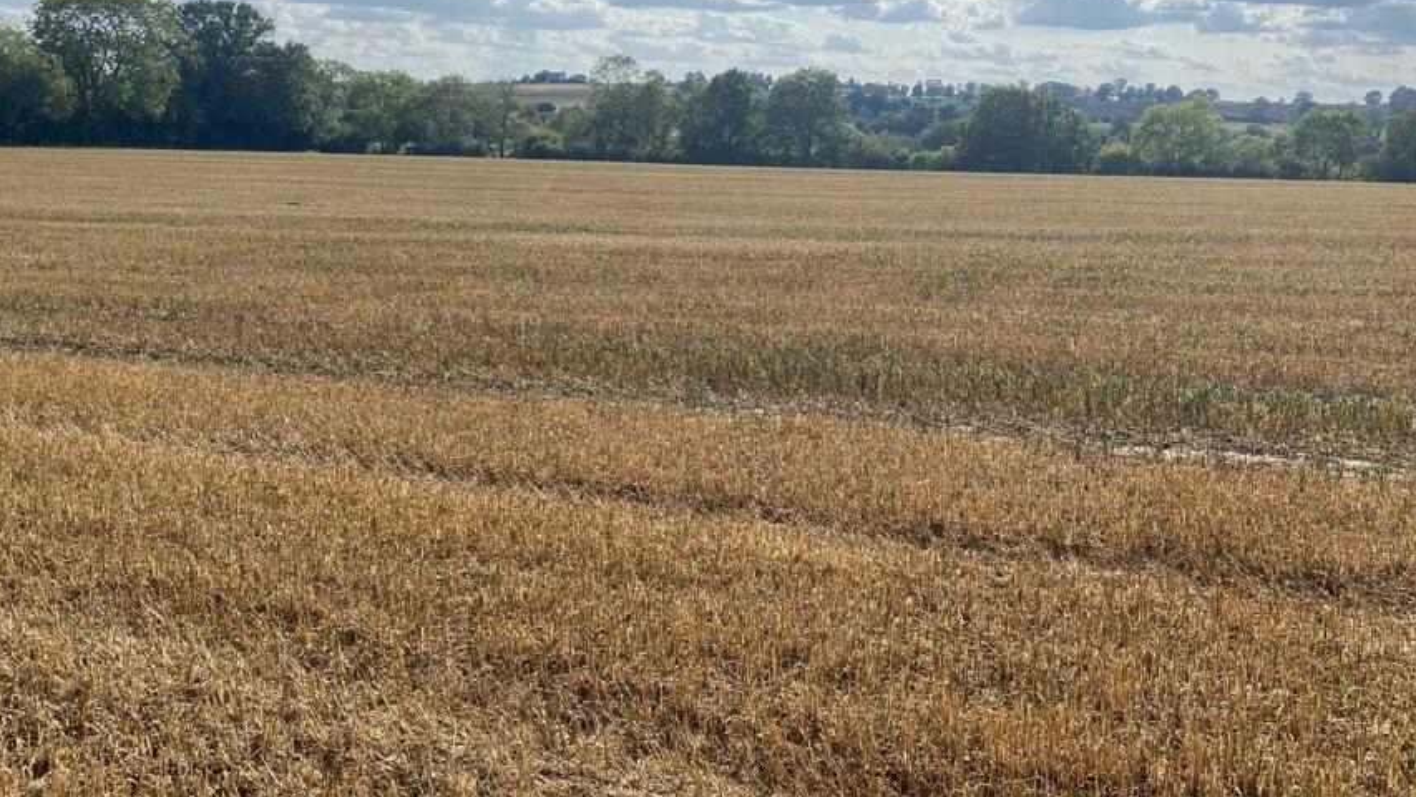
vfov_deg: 34.2
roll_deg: -1.9
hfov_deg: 58.0
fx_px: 1277
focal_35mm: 34
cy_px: 242
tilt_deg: -2.7
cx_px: 729
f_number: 1.8
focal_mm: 4.25
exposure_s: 1/1838
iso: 32
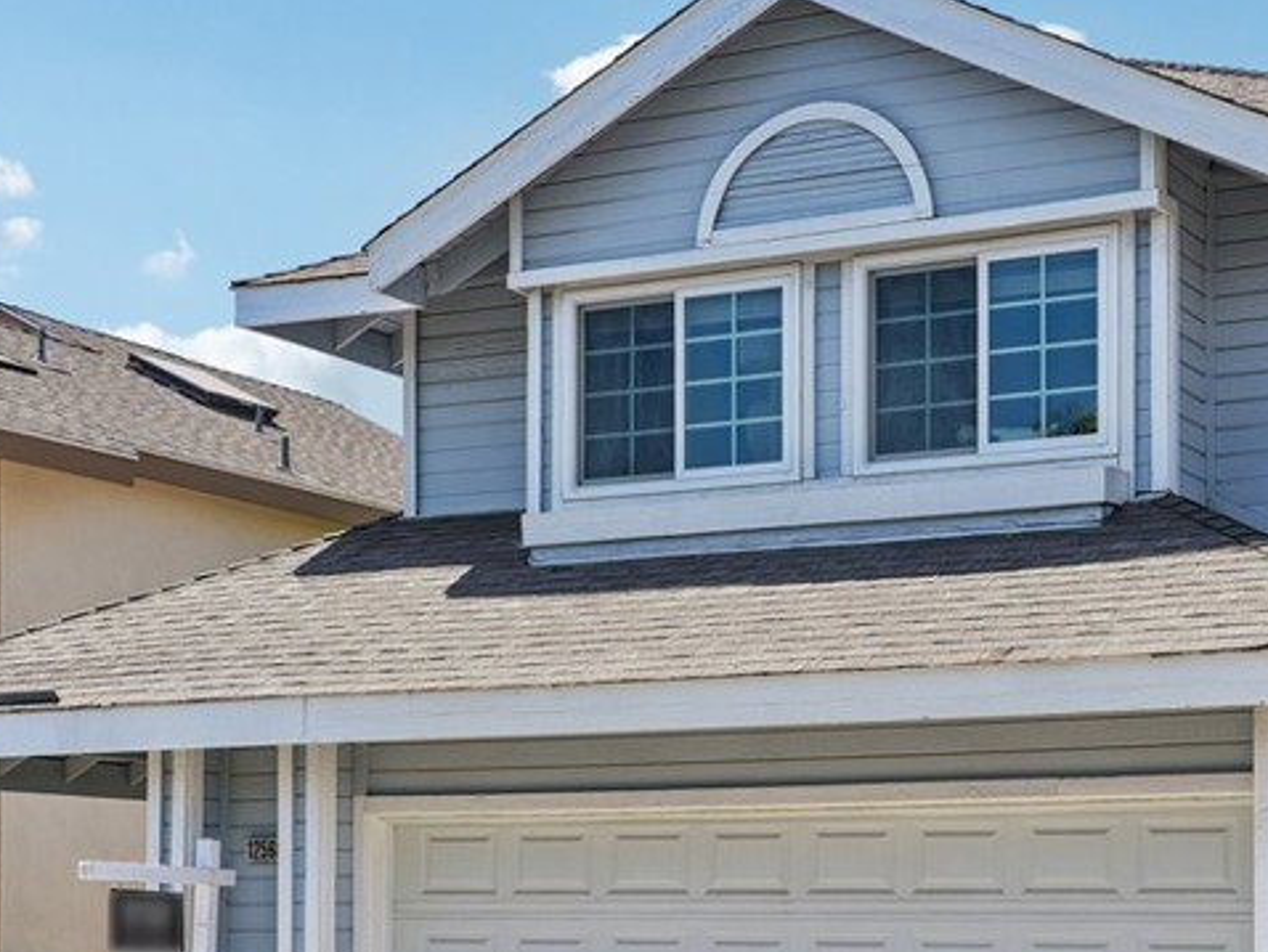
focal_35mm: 70
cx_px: 767
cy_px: 644
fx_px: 2565
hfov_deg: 27.7
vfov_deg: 20.9
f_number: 8
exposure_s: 1/500
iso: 125
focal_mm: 34
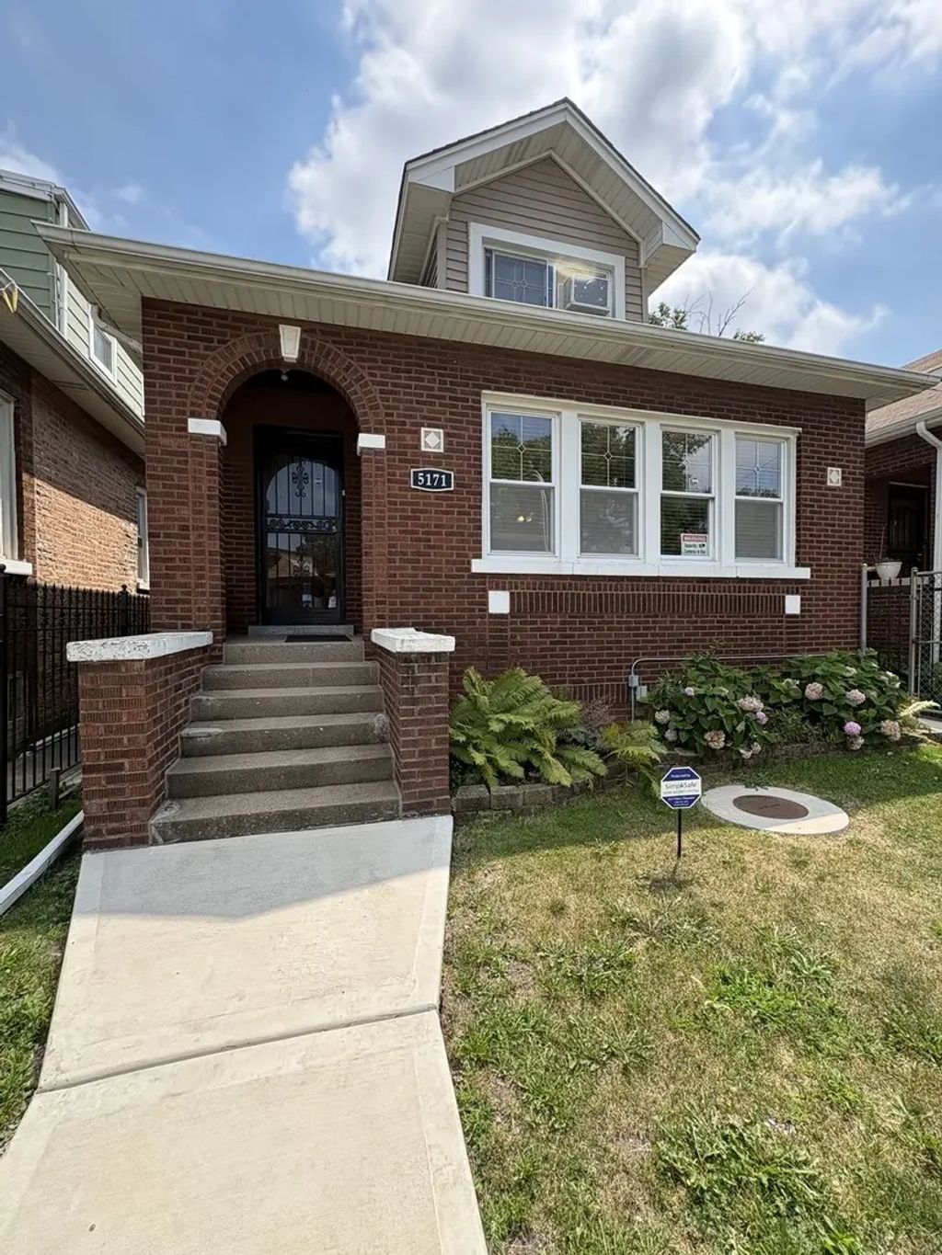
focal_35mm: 14
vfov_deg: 102.1
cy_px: 628
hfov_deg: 85.7
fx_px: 508
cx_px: 471
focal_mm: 2.22
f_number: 2.2
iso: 64
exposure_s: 1/910
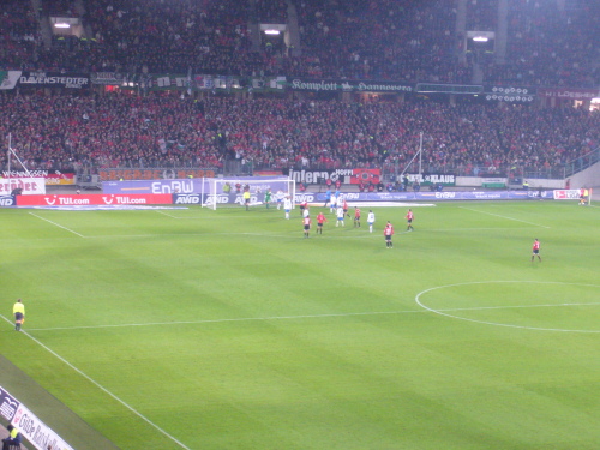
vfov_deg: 14.1
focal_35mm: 105
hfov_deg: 18.7
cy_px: 225
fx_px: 1820
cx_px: 300
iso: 200
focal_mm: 17.4
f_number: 5
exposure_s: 1/13
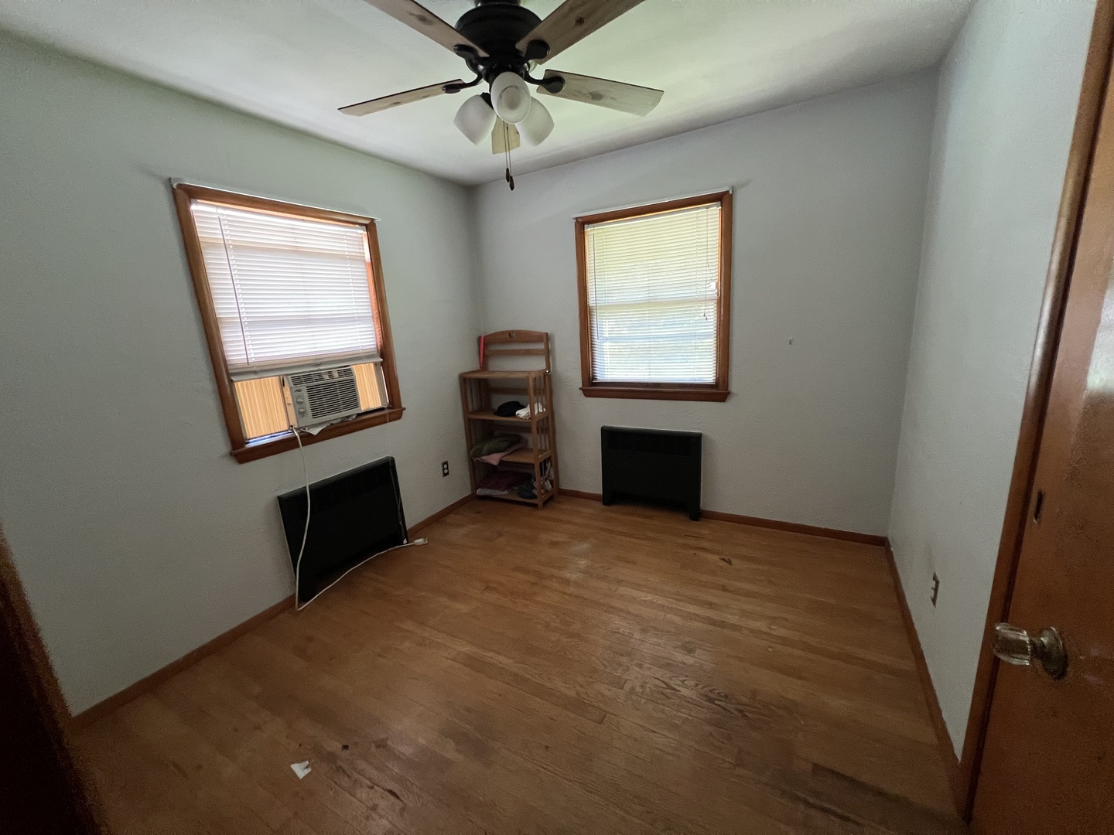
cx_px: 557
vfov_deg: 89.9
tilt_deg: -13.8
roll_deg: +3.0
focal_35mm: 13
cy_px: 418
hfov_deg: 106.2
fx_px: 418
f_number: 1.8
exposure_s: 1/60
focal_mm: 1.57
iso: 400
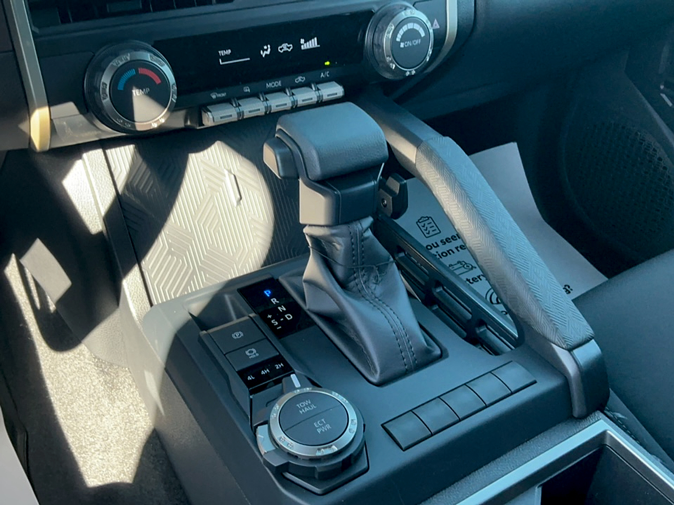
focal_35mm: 30
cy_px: 252
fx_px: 584
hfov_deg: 60.0
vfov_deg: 46.8
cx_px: 337
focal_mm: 3
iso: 64
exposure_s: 1/120
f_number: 1.8
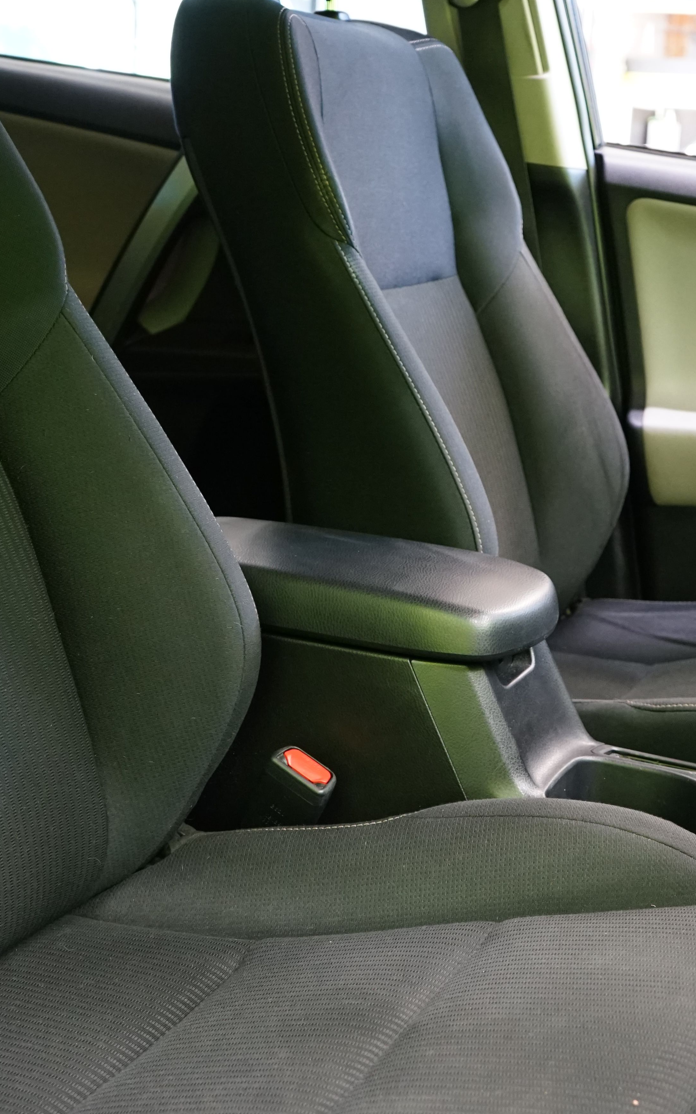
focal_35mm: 56
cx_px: 469
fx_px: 1699
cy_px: 584
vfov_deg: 36.3
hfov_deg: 23.0
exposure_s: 1/15
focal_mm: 32
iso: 2500
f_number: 5
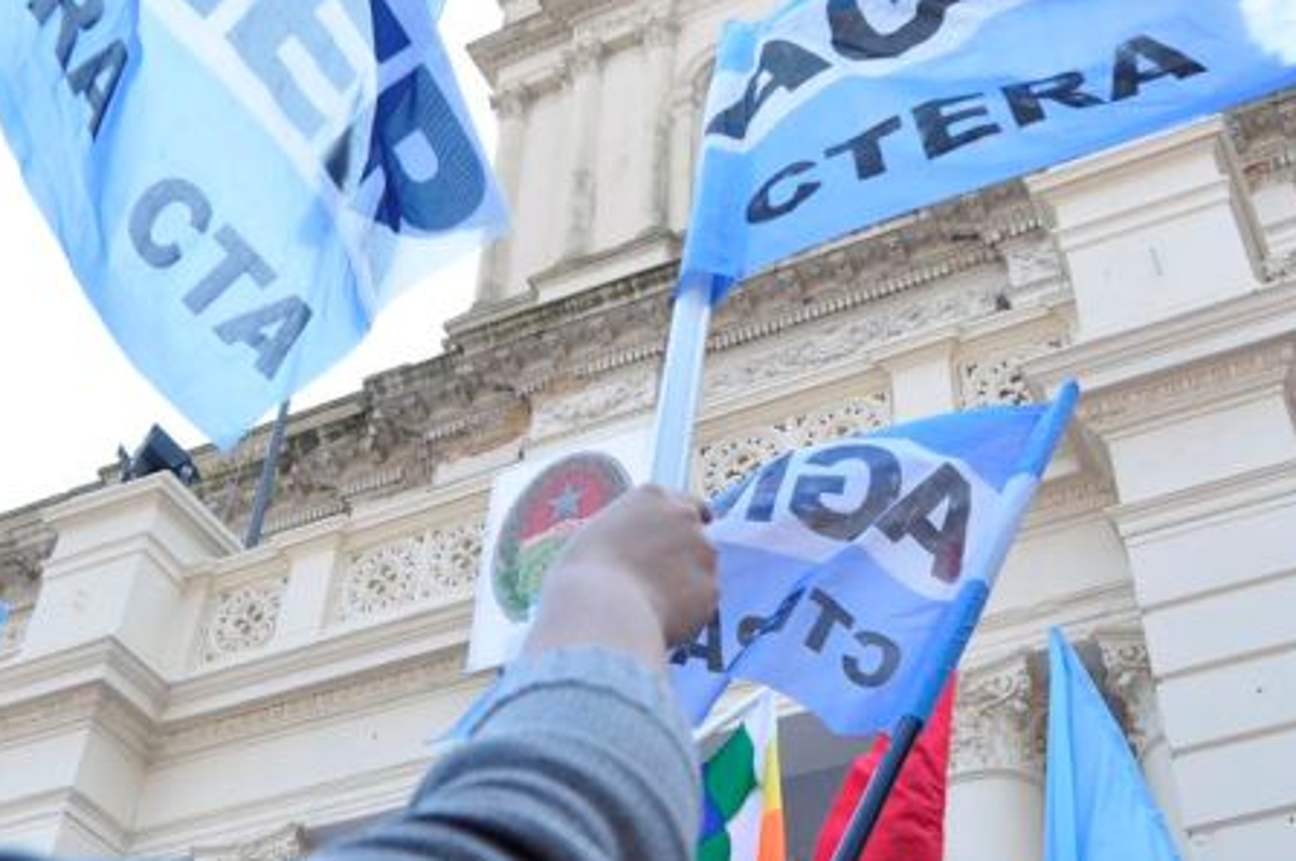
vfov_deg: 29.1
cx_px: 671
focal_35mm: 46
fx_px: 1654
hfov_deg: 42.8
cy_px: 336
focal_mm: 18
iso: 320
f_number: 4.5
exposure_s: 1/800
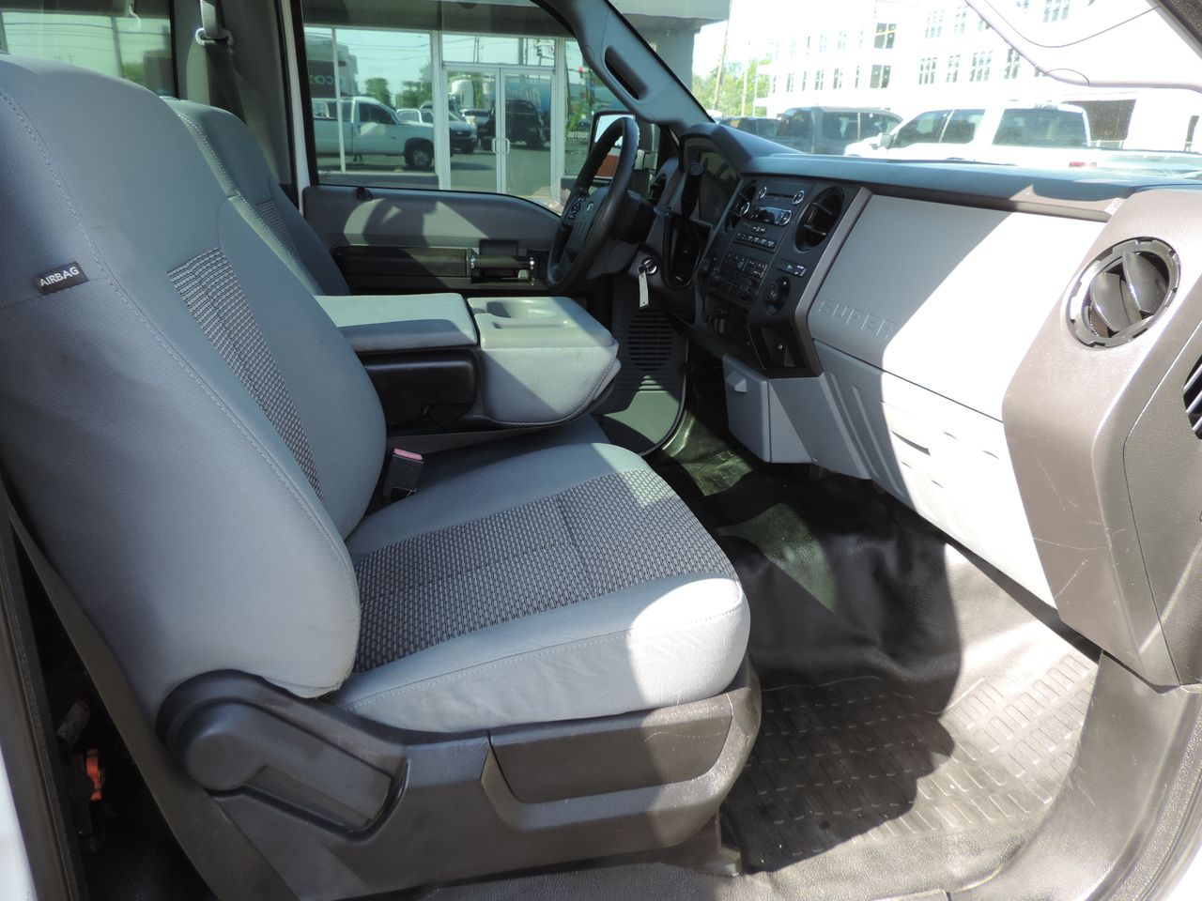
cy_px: 450
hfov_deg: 71.6
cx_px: 601
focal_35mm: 24
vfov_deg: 56.8
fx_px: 833
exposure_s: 1/80
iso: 80
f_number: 3
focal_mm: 4.3
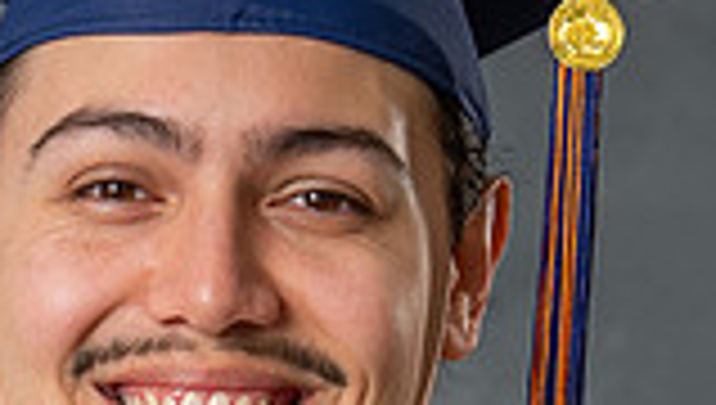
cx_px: 204
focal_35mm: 461
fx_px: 8766
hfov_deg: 4.7
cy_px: 1017
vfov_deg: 2.6
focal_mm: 54
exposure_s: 1/200
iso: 200
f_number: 3.5
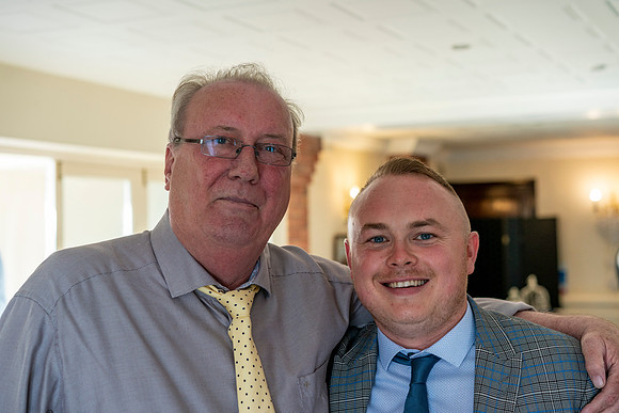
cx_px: 310
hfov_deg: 36.2
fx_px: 946
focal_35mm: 55
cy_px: 206
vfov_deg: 24.6
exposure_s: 1/160
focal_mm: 55
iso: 800
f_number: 4
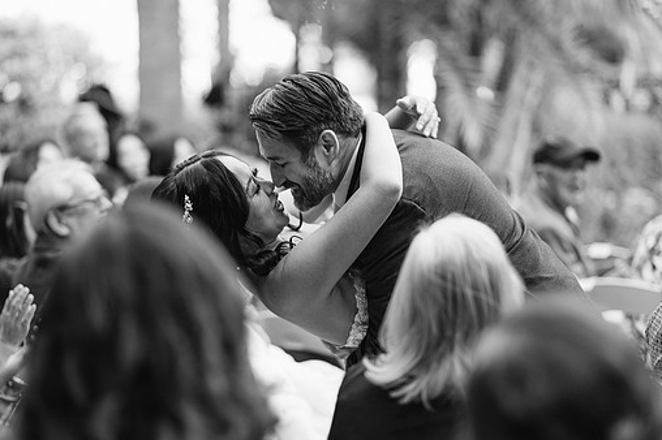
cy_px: 219
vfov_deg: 14.1
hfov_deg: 21.0
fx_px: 1783
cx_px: 296
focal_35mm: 97
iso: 200
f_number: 2
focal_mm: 85
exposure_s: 1/250
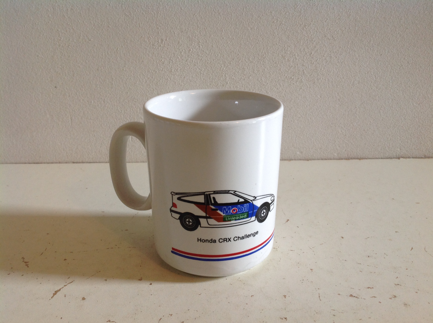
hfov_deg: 52.7
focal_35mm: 35
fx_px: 437
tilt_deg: -20.6
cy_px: 162
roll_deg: -0.2
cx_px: 216
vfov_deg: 40.6
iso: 80
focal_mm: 4.28
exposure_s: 1/15
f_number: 2.4
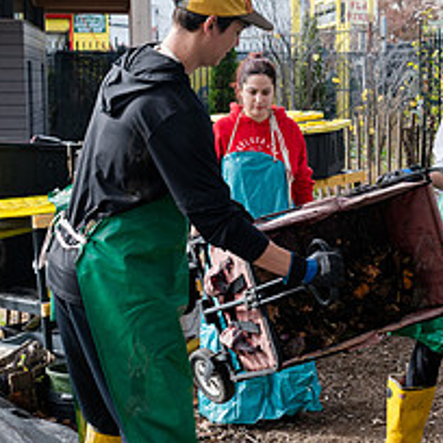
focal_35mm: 90
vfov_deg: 19.3
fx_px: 1303
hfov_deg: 19.0
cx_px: 388
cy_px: 256
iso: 640
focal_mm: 35
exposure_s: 1/250
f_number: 5
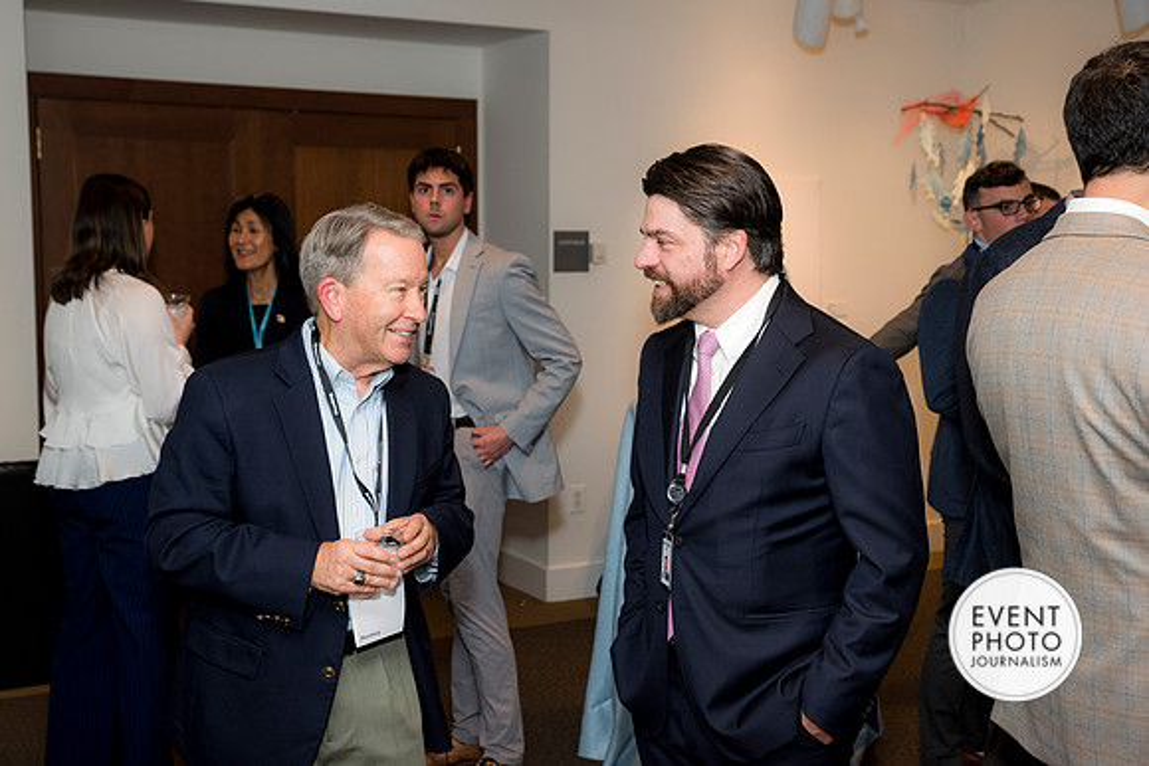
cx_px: 574
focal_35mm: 48
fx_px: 1537
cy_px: 383
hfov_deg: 41.0
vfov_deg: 28.0
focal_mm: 48
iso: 800
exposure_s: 1/125
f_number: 5
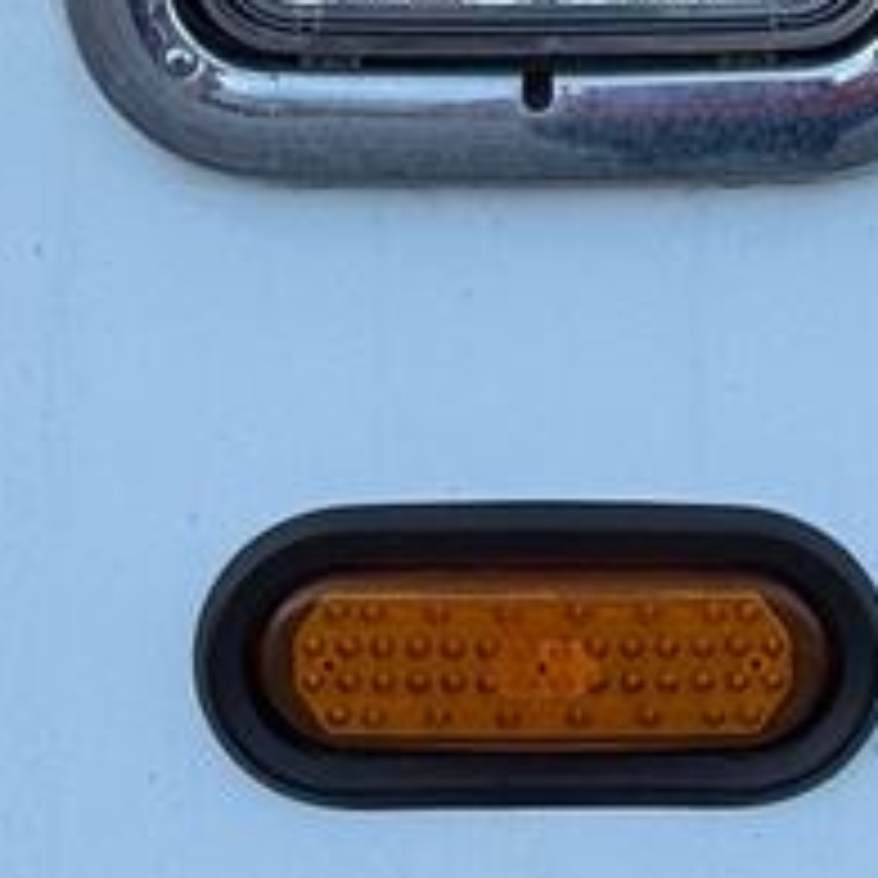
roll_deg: +0.4
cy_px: -675
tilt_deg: -1.7
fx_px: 7978
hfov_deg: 6.3
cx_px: 689
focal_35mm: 278
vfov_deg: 6.2
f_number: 1.78
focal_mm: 6.76
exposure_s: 1/980
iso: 64
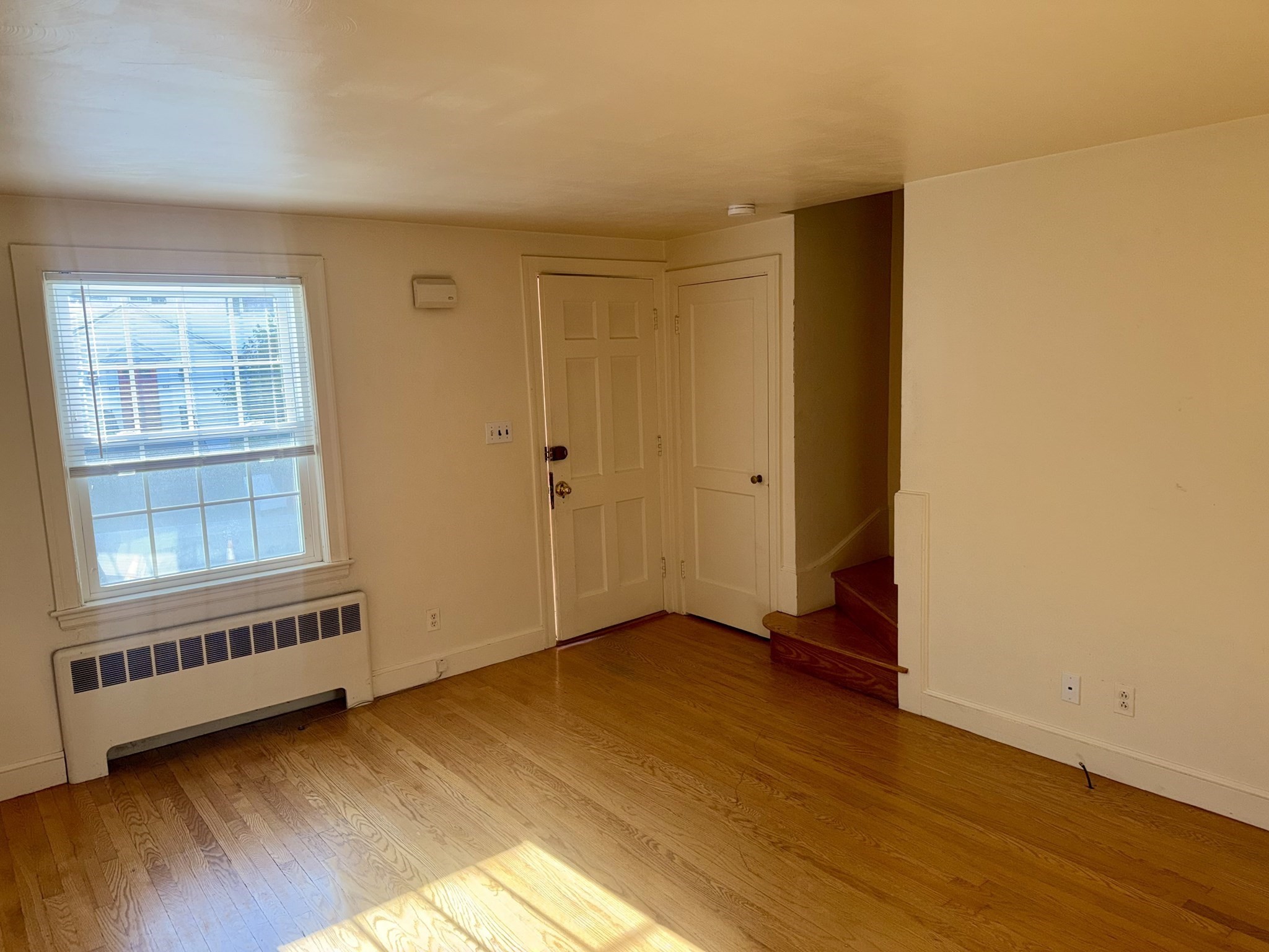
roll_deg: +3.5
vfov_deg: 56.8
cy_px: 476
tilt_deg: -8.5
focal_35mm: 24
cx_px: 634
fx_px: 880
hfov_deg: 71.6
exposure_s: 1/258
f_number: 1.78
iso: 64
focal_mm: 6.76
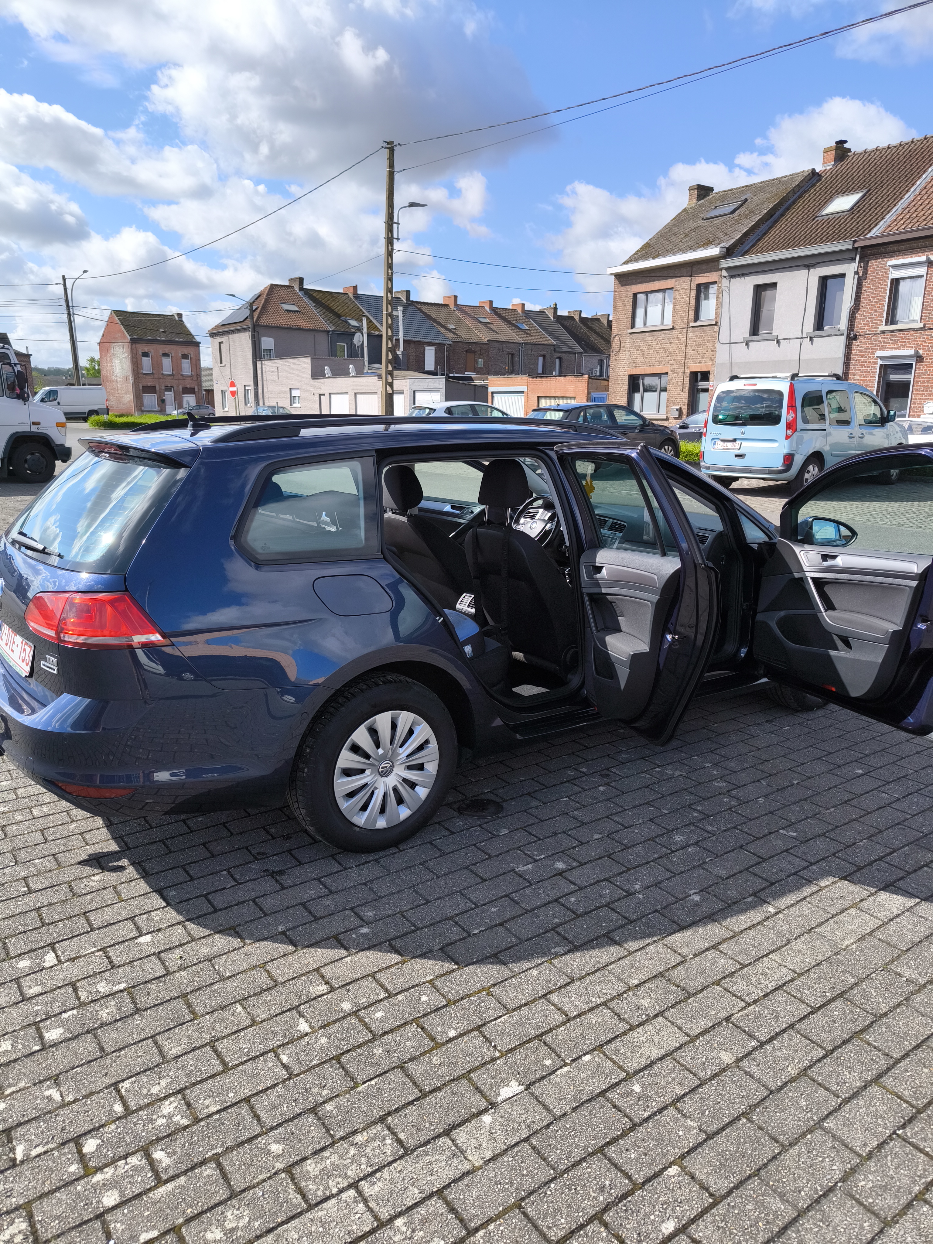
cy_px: 622
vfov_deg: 71.6
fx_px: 862
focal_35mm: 24
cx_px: 466
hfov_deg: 56.8
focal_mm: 6.92
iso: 50
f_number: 1.9
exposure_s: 1/2586
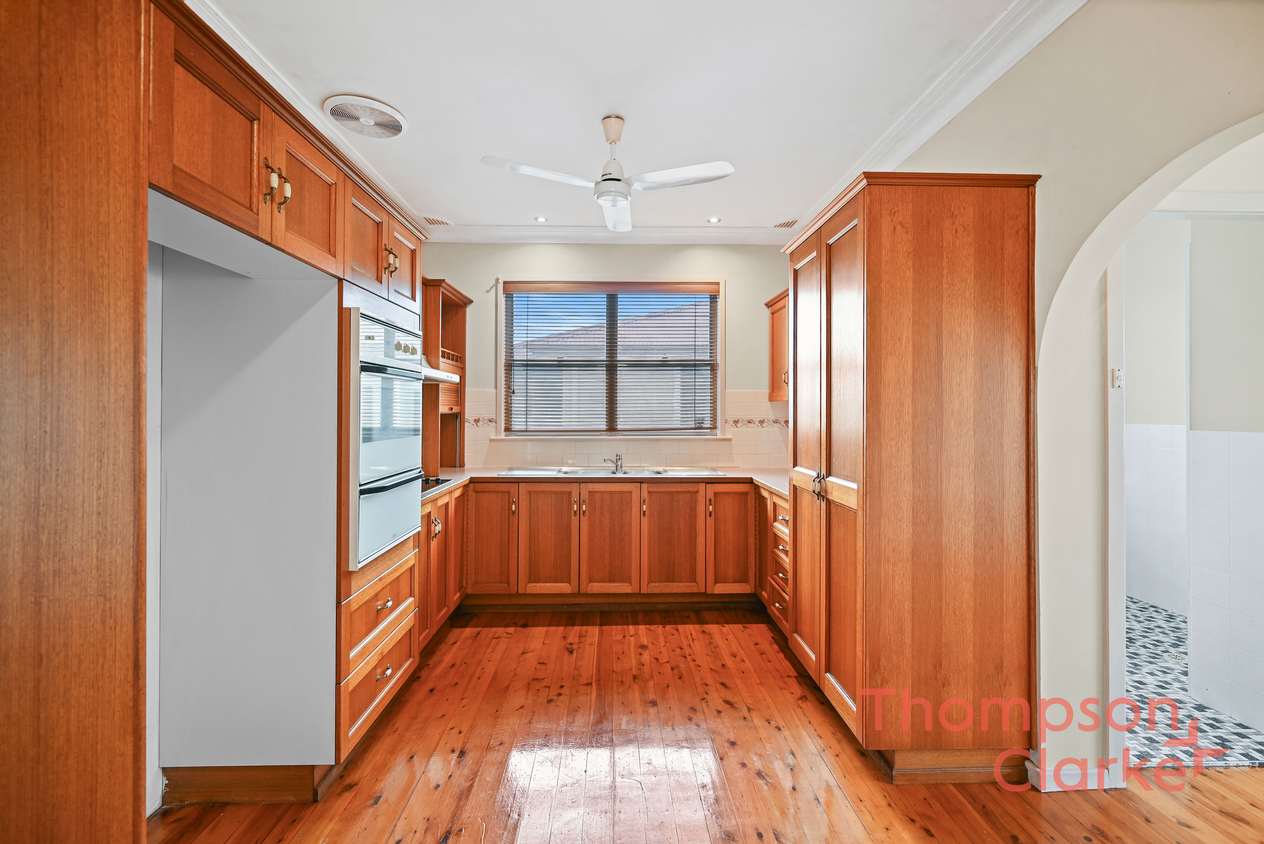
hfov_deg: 104.2
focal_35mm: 14
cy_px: 422
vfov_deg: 81.3
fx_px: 492
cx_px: 632
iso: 100
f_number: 4
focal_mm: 14
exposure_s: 1/6
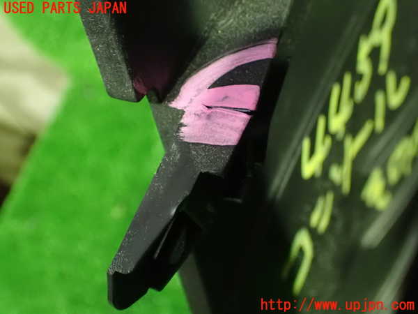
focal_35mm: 41
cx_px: 209
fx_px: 495
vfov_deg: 35.1
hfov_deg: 45.8
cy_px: 157
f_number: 2.8
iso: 1600
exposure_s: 1/15
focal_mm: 7.31
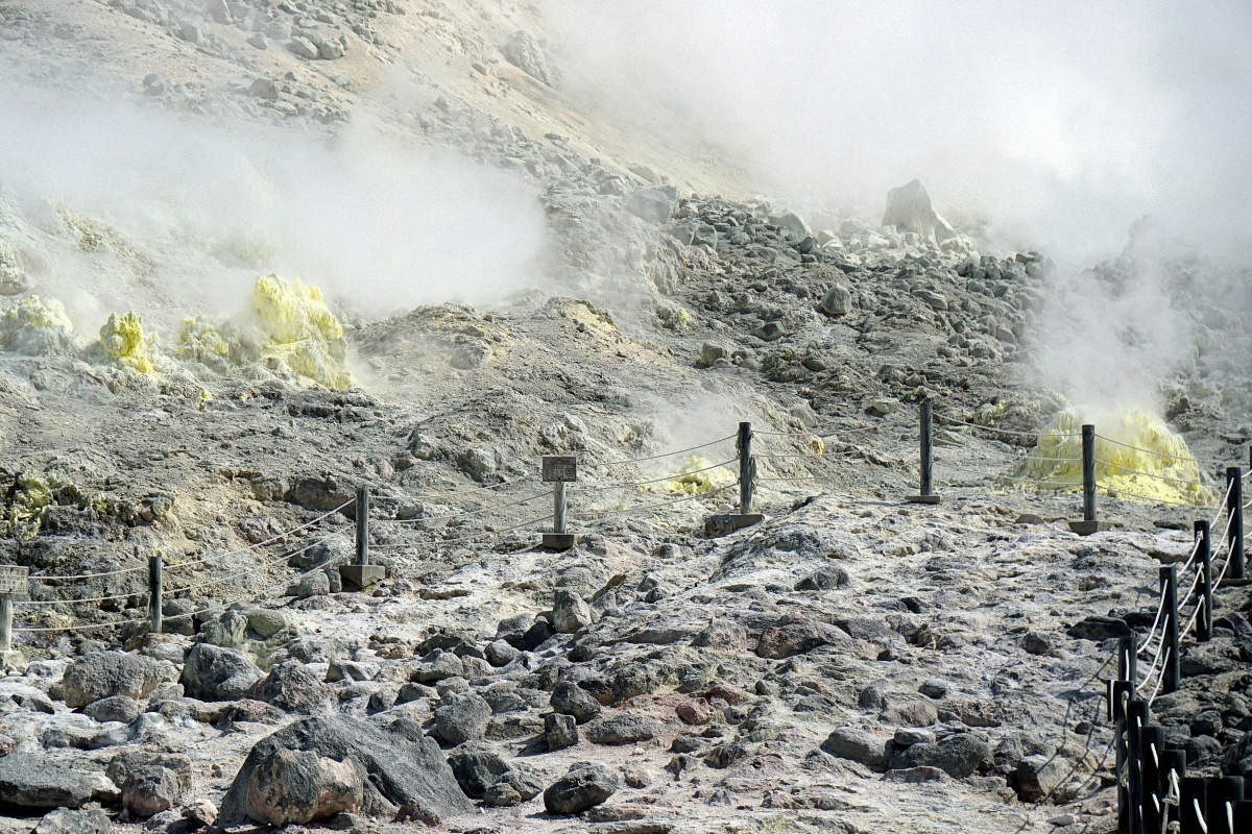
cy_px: 417
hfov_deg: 19.5
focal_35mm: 105
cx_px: 626
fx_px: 3651
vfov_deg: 13.0
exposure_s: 1/1600
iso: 100
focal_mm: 70
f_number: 4.5
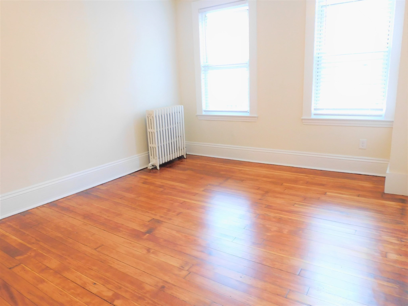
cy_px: 153
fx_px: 283
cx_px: 204
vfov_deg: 56.8
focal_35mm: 24
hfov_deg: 71.6
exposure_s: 1/30
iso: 320
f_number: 3.3
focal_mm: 4.3
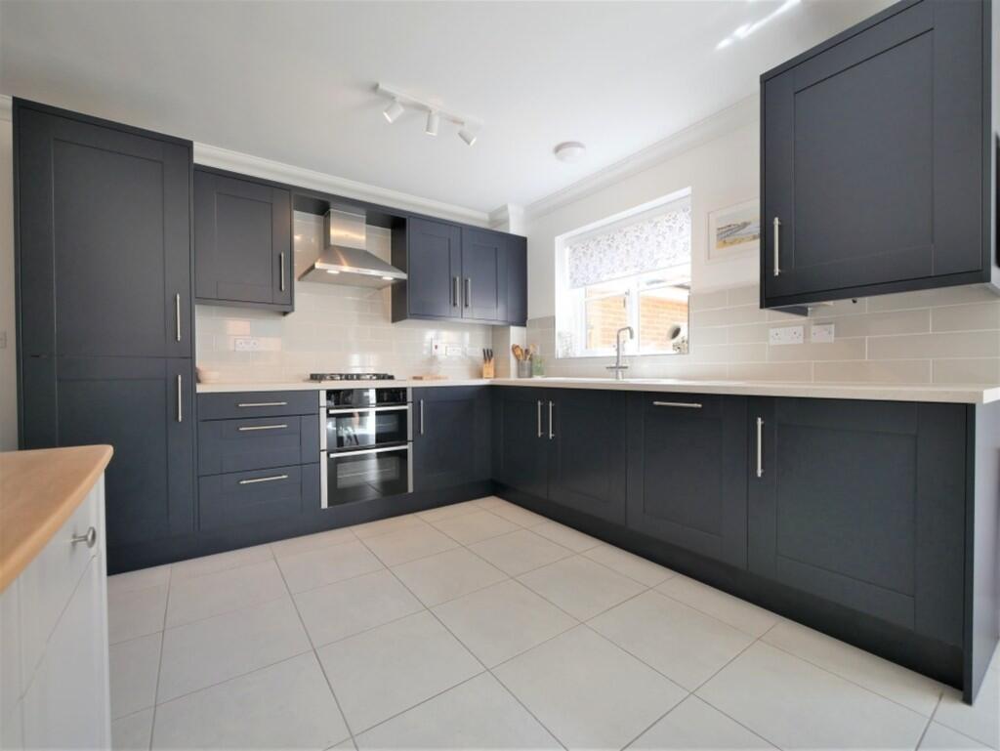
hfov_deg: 102.0
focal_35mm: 14
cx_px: 500
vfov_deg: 85.7
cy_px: 376
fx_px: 405
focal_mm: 7
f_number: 4
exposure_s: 1/100
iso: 200
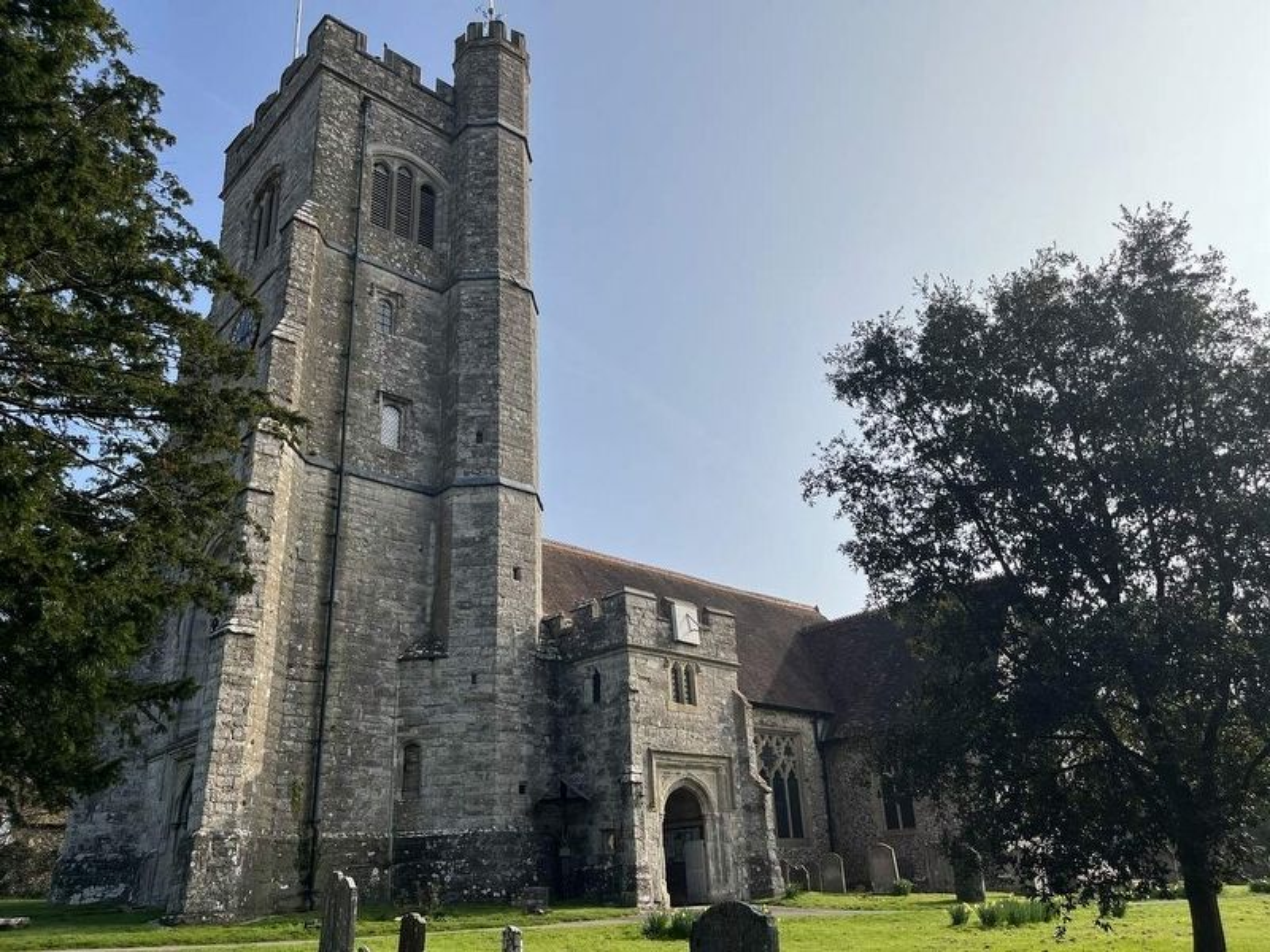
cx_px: 635
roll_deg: +2.9
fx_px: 954
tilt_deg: +22.7
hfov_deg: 67.3
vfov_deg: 53.1
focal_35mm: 26
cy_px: 476
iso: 50
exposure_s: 1/4854
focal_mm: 5.1
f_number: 1.6
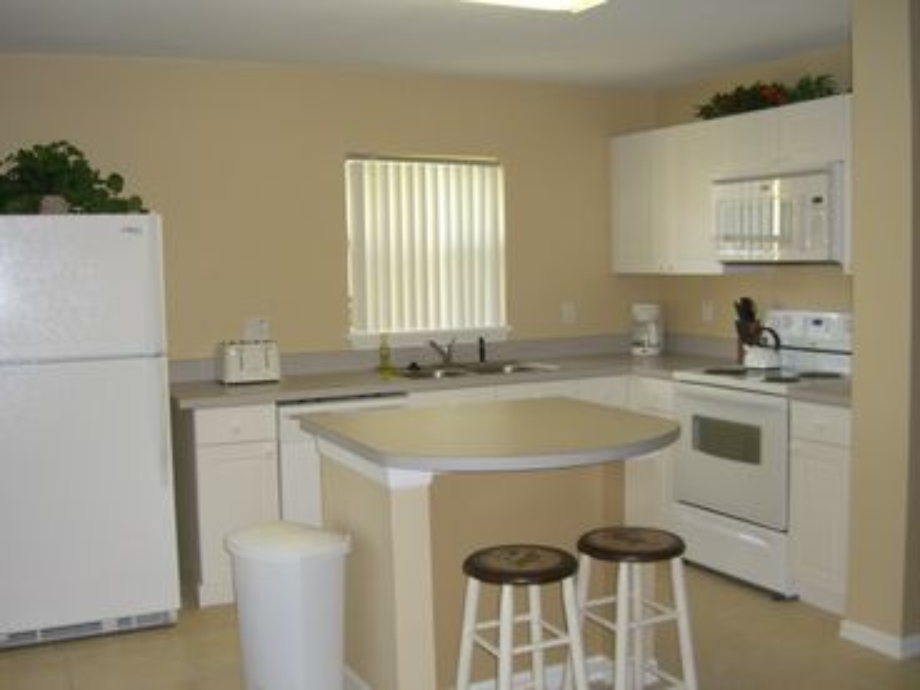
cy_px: 345
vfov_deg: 37.7
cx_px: 460
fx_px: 1010
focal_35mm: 38
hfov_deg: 49.0
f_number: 2.8
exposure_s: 1/60
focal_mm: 7.9
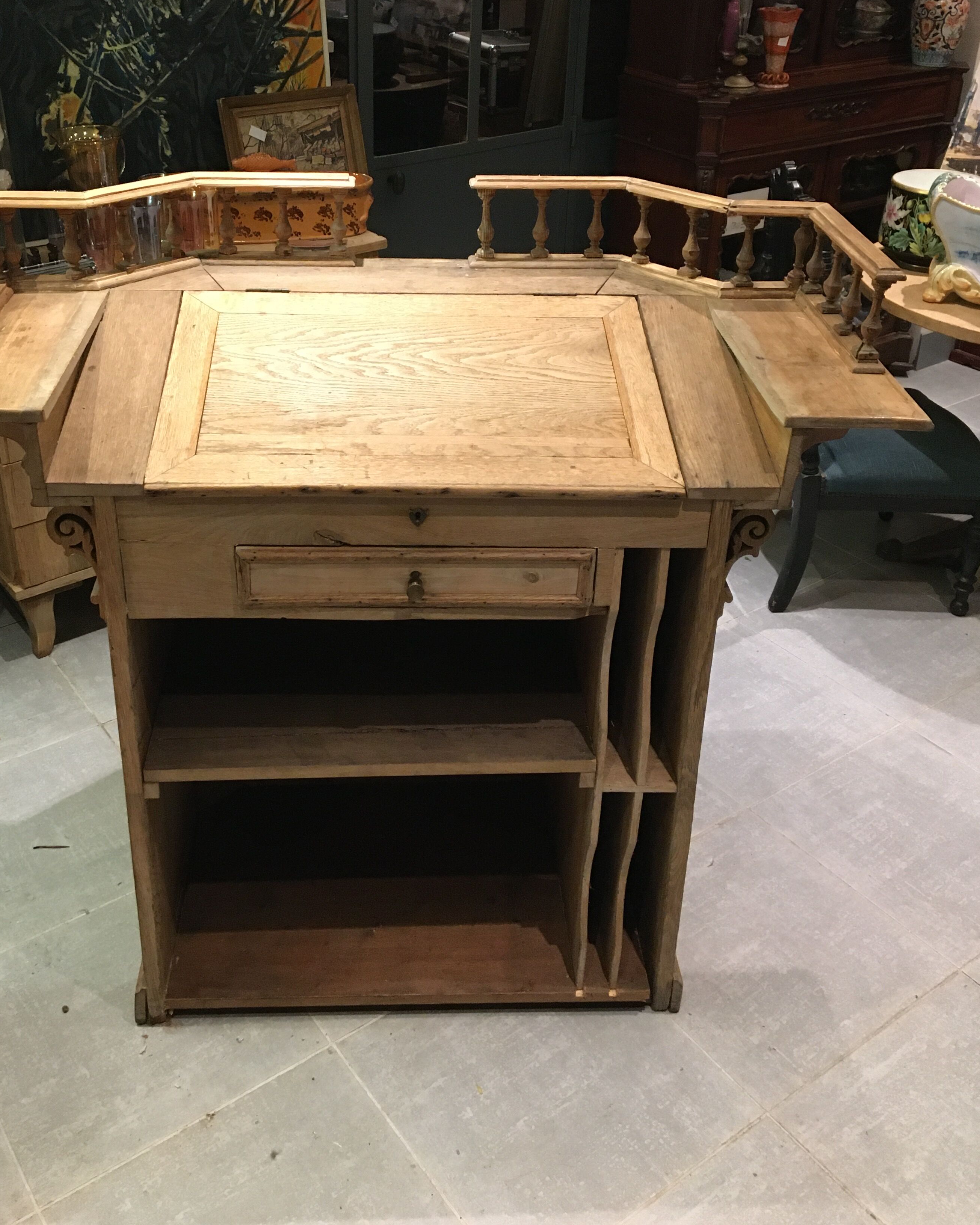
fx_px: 1269
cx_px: 438
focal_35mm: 35
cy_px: 473
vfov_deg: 51.1
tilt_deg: -25.9
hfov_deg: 42.2
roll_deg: -0.5
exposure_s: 1/25
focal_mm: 4.15
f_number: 2.2
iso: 200
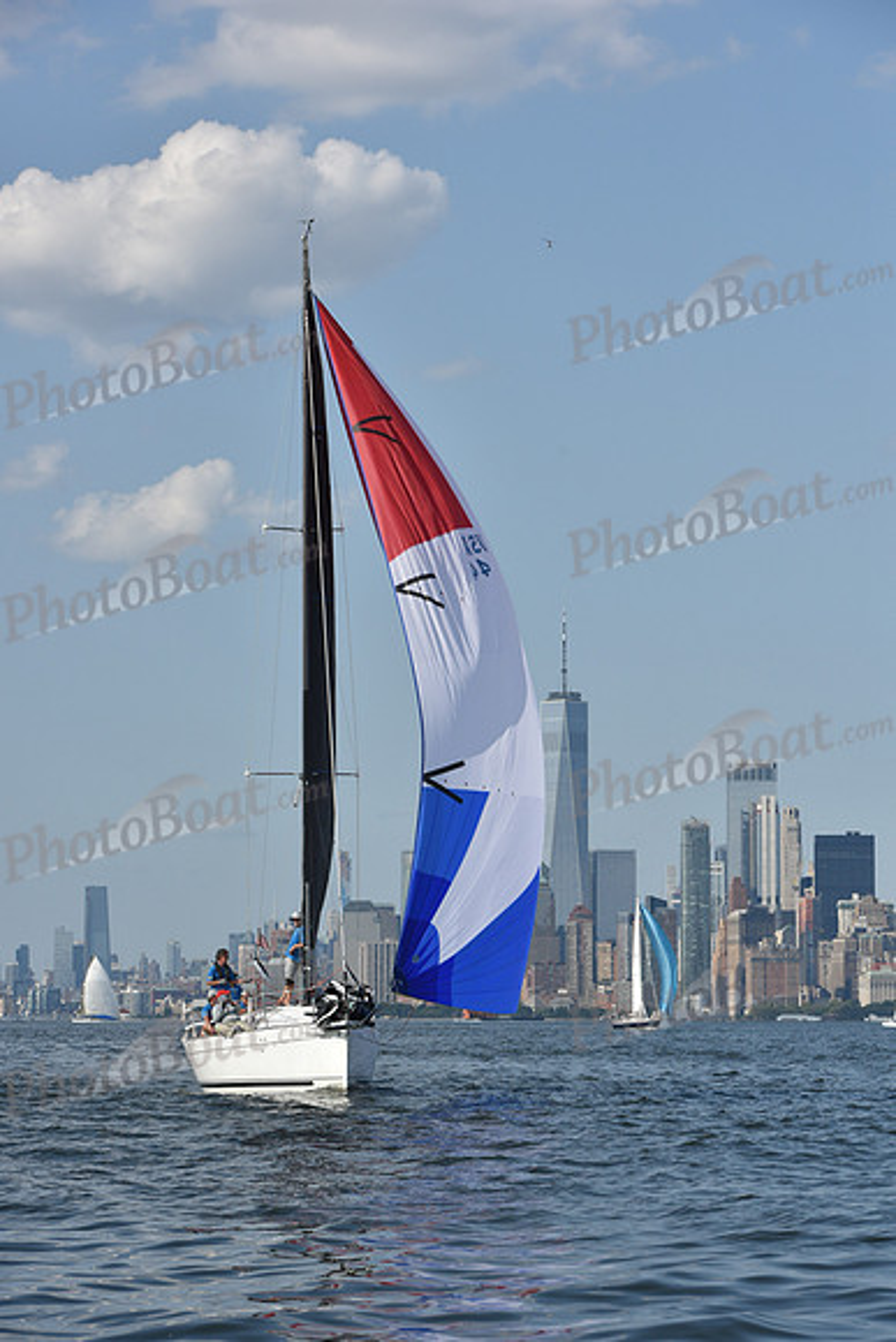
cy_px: 671
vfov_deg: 17.6
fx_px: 4328
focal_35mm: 116
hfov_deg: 11.8
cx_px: 448
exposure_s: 1/1250
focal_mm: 116
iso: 250
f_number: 8
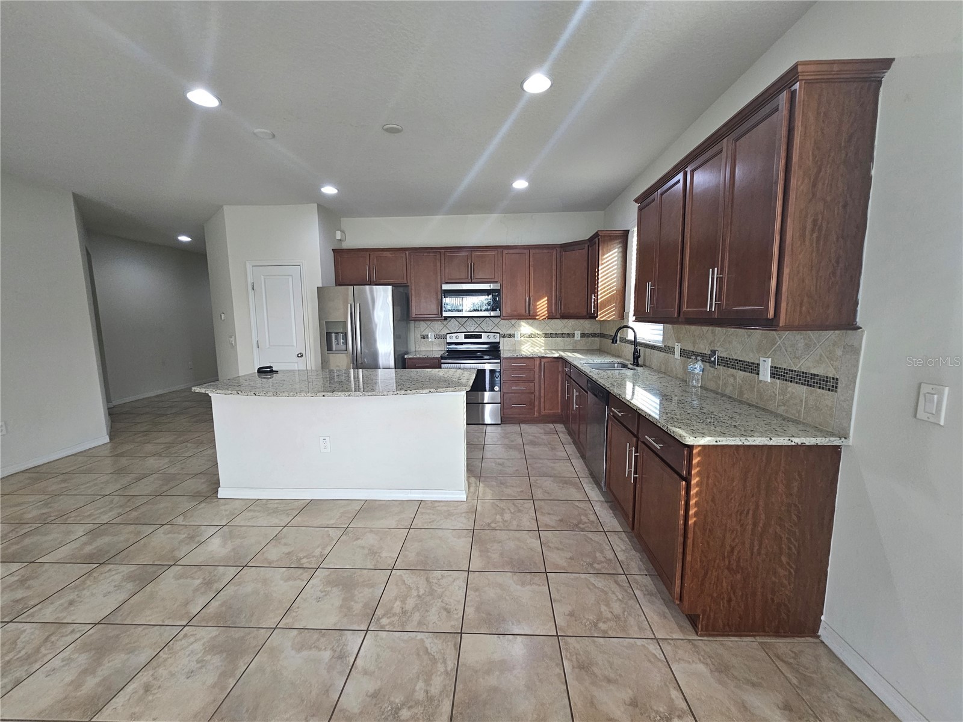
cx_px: 482
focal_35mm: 13
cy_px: 361
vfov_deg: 89.9
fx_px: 362
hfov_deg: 106.2
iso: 160
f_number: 2.2
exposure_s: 1/60
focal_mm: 2.2
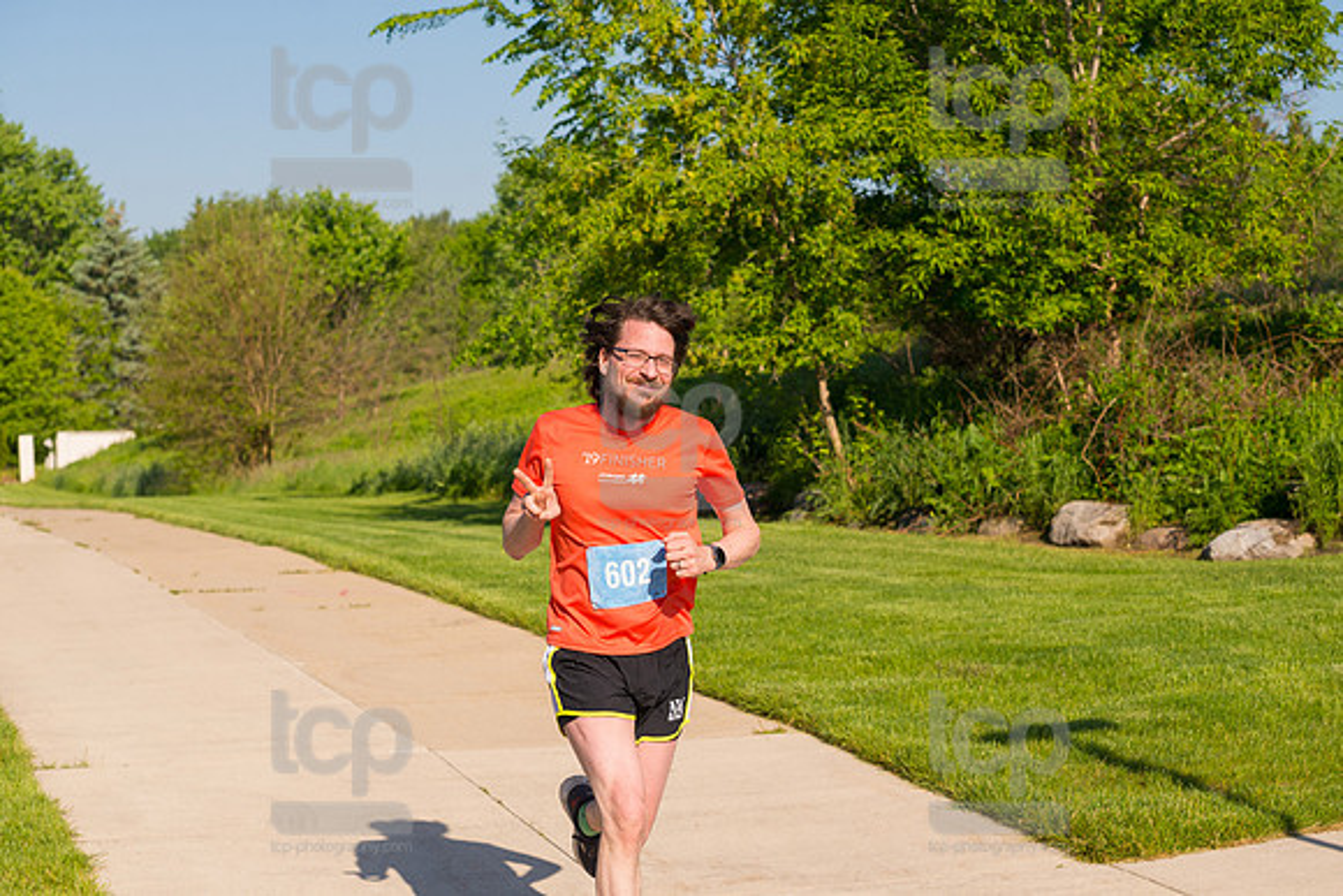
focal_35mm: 70
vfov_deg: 19.5
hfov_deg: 28.8
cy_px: 448
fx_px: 2612
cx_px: 672
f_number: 5.6
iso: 400
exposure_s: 1/2000
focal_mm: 70
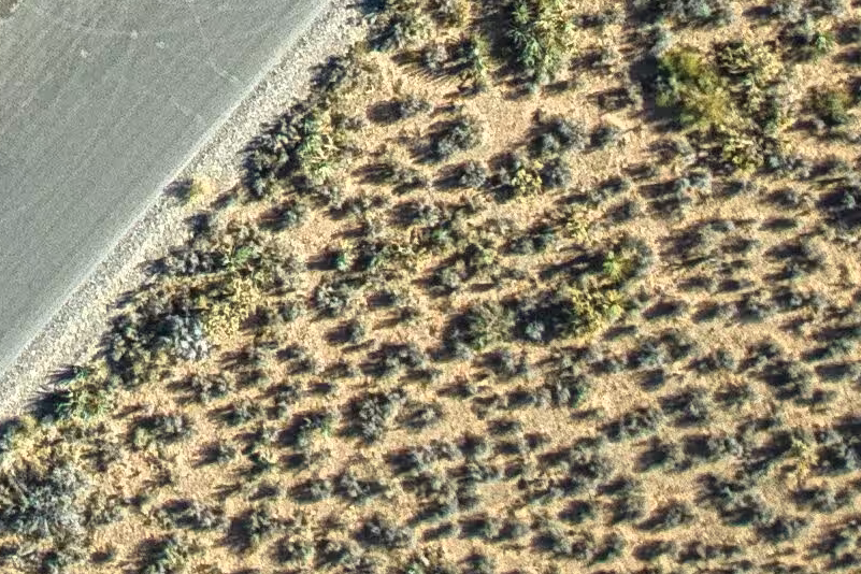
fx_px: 3587
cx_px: -674
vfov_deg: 8.4
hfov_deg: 12.5
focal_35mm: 150
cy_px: -817
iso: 110
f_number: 2.8
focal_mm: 8.4
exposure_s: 1/725
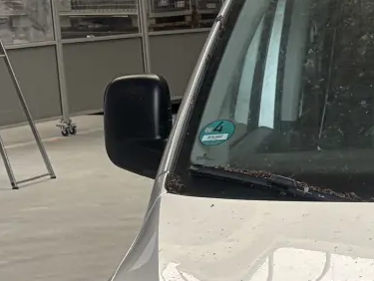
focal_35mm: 133
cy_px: 340
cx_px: 522
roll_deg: +1.1
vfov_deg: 11.0
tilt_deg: -14.2
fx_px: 1438
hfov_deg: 14.1
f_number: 1.6
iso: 64
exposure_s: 1/121
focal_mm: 5.96
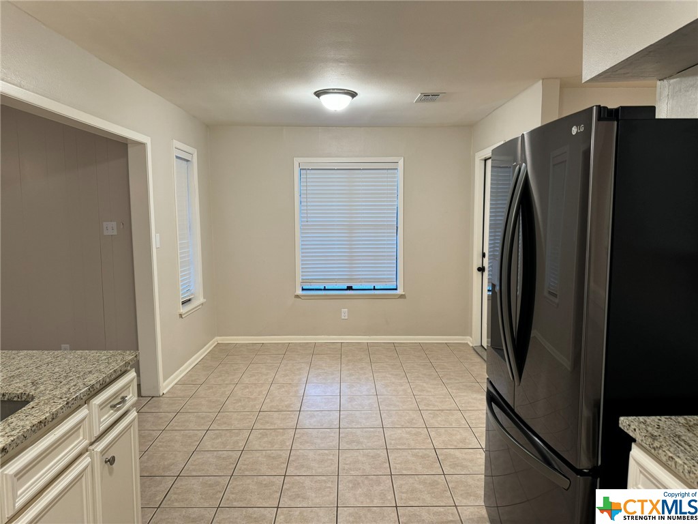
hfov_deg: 71.6
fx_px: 484
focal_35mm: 24
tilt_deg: -5.4
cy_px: 262
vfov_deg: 56.8
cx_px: 349
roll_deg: +0.0
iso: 200
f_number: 1.78
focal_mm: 6.86
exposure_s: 1/60
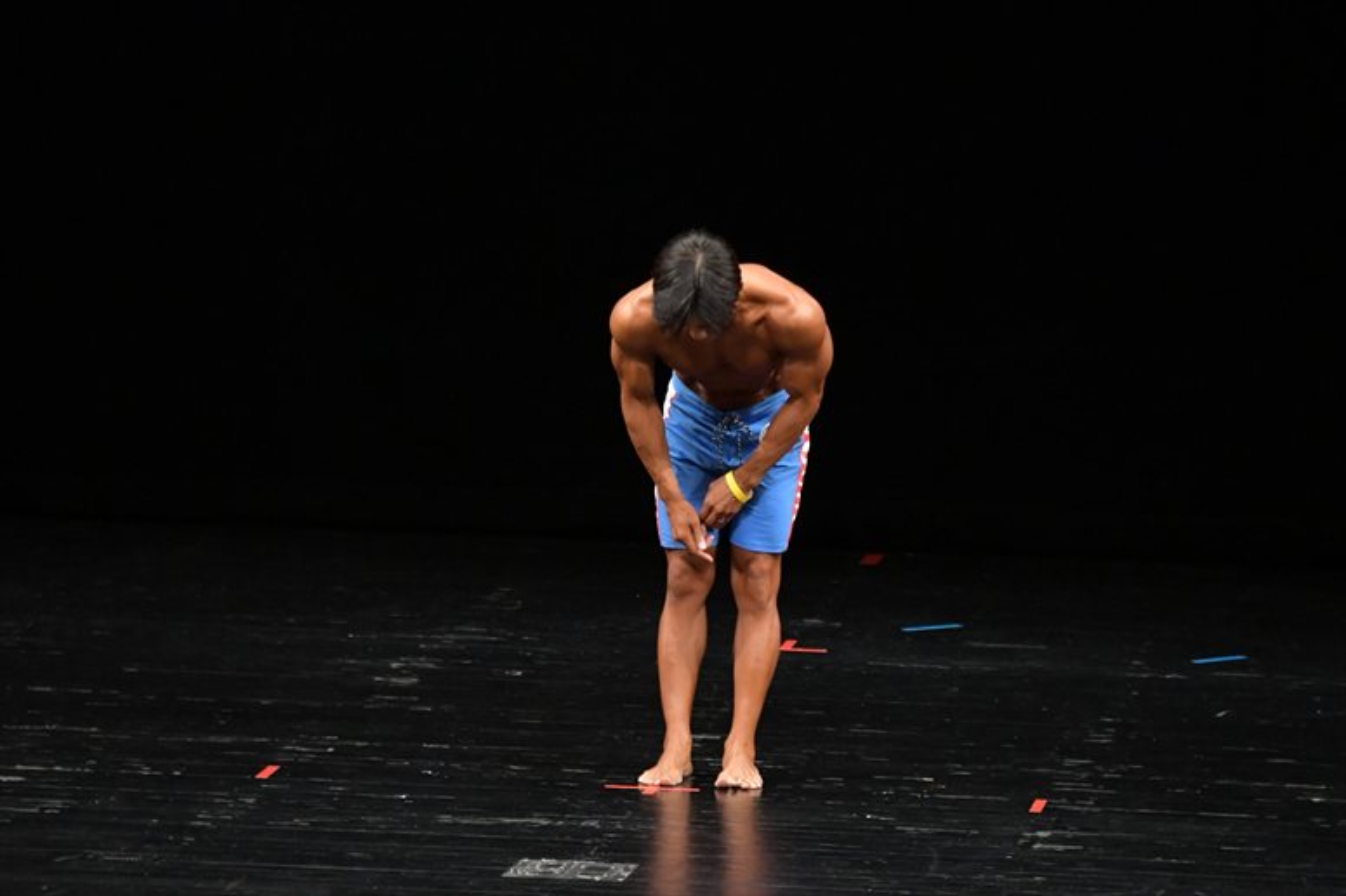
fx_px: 10090
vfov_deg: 5.1
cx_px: 673
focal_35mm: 270
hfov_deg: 7.6
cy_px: 448
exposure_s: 1/400
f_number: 5.6
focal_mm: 180
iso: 3200
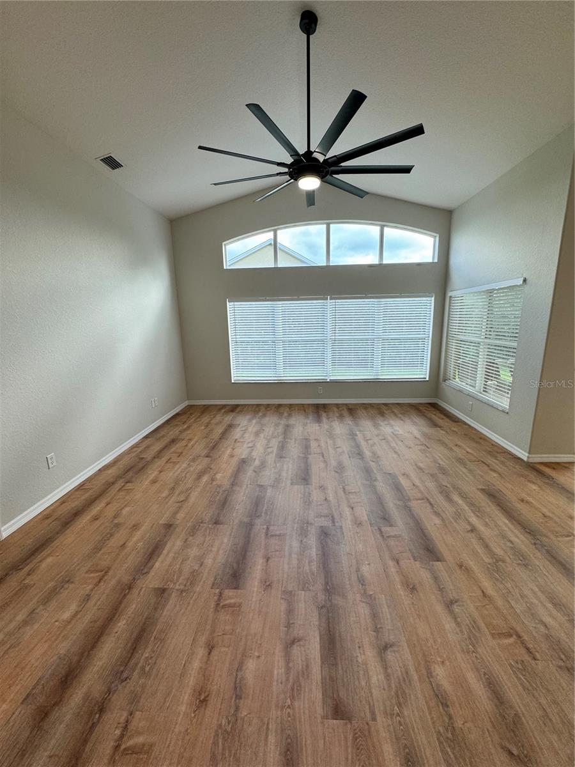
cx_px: 288
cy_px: 384
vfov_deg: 102.1
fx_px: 310
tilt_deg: -11.6
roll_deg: +1.8
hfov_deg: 85.7
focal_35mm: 14
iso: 125
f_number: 2.2
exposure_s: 1/120
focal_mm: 2.22
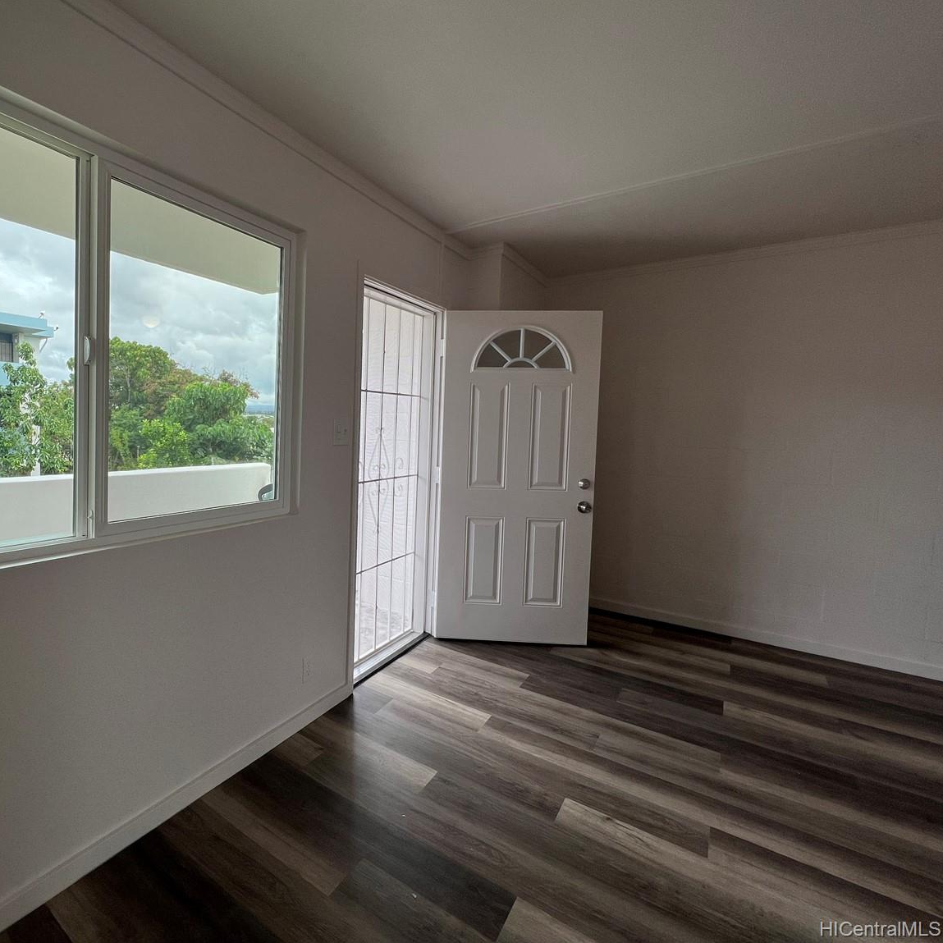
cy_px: 451
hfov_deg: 83.6
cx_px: 295
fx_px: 493
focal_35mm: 16
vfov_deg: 87.4
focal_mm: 1.57
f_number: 1.8
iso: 32
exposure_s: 1/227
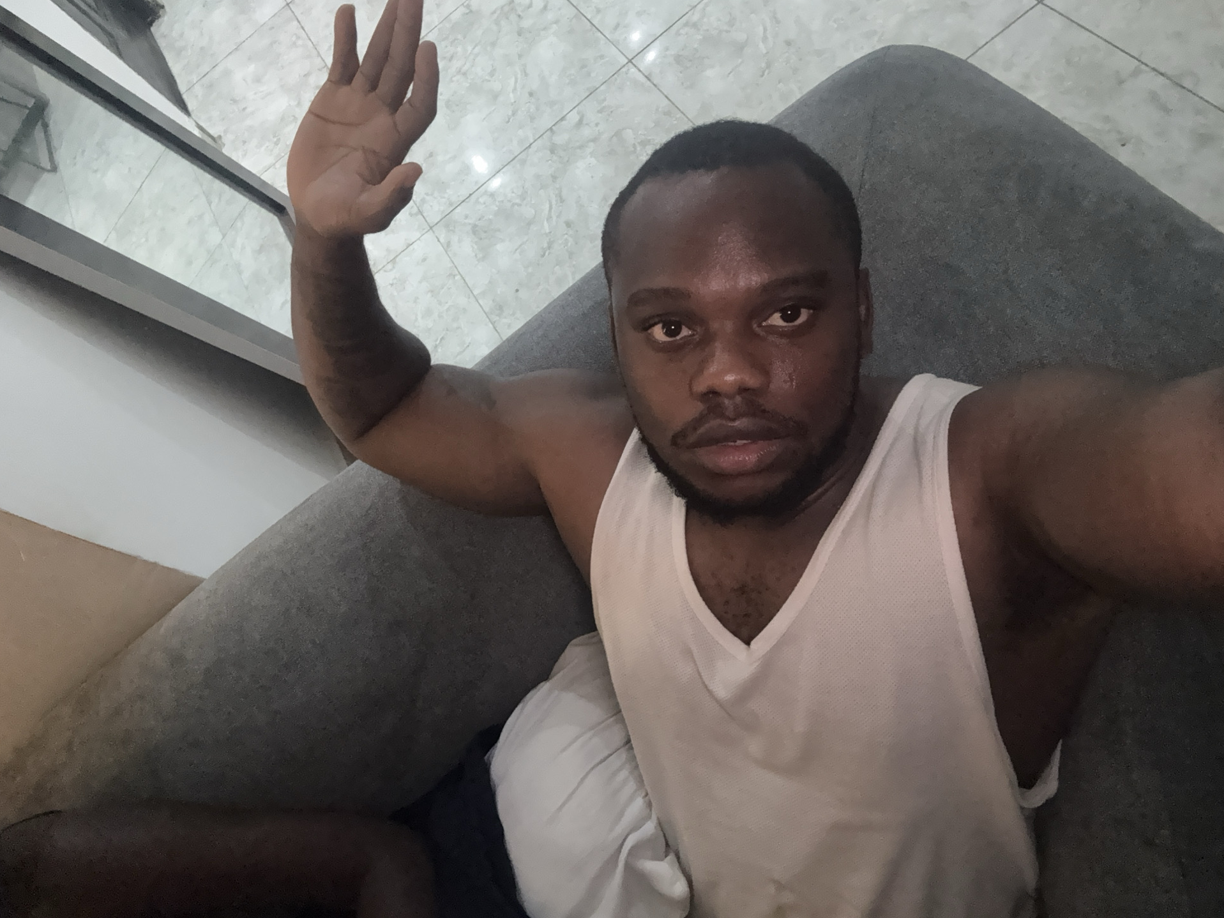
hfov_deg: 71.6
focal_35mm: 24
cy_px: 449
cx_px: 619
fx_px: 849
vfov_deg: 56.8
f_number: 1.9
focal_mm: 2.69
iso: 320
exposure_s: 1/18
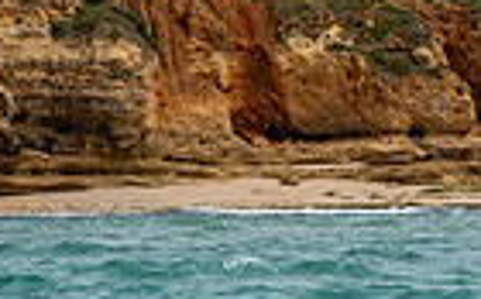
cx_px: 557
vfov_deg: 4.4
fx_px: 3900
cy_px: -125
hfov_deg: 7.0
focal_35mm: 298
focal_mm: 70
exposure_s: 1/1250
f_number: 8
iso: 100
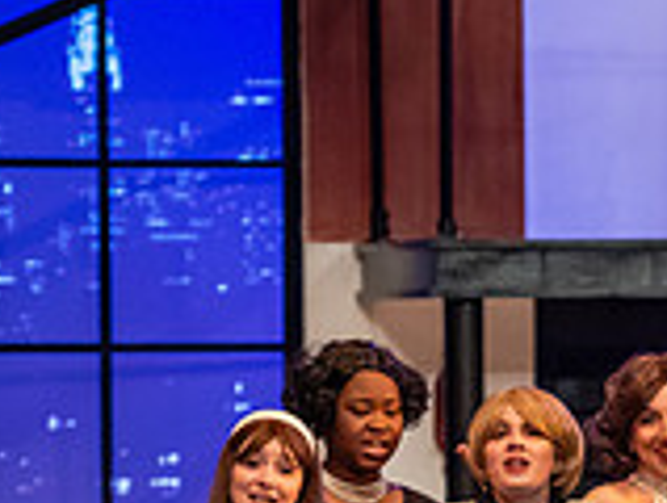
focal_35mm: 406
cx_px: 680
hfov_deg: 4.9
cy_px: 560
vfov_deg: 3.7
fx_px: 7841
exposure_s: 1/200
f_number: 3.2
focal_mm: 116
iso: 3200
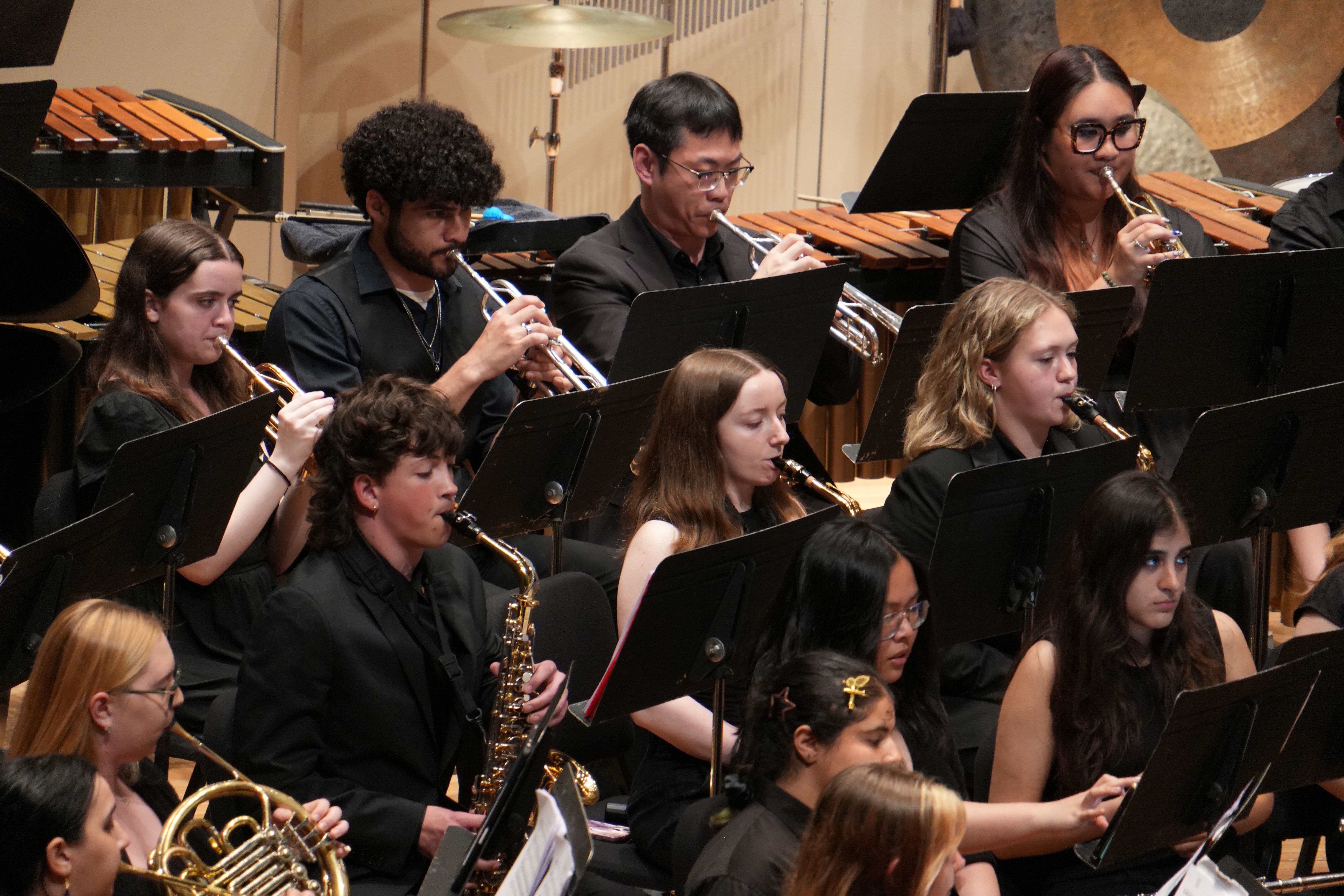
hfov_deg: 4.6
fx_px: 16799
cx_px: 672
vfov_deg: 3.1
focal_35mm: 450
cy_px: 448
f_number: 6.3
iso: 2000
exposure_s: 1/50
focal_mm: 300
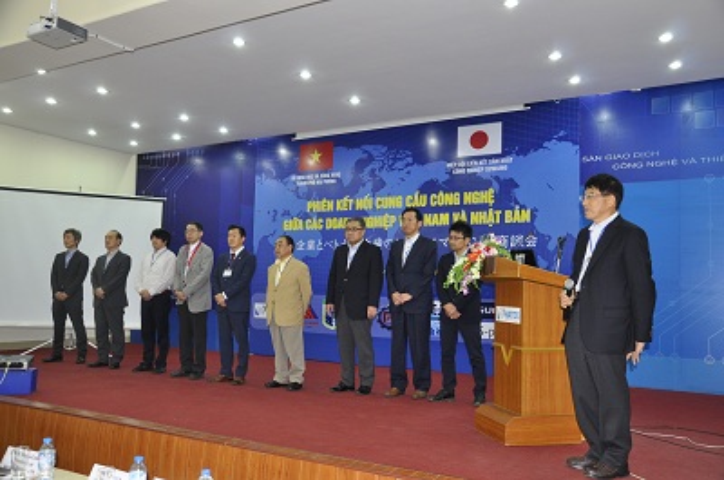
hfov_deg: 57.3
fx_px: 662
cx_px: 362
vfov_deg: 39.8
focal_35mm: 33
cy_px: 240
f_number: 3.8
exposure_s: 1/60
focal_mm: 22
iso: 640
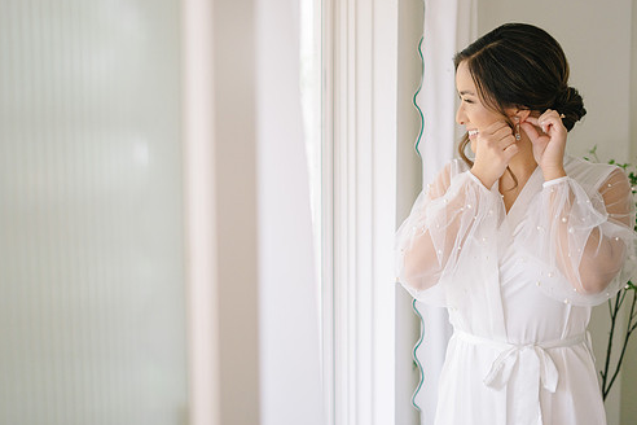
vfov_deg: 23.0
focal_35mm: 59
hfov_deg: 33.9
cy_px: 207
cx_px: 299
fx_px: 1044
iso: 1000
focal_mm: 50
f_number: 1.8
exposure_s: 1/200
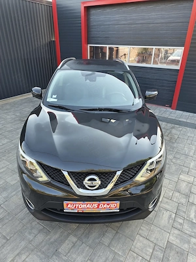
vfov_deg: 73.9
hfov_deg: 58.9
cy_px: 131
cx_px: 98
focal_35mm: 23
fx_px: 174
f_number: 1.7
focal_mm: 6.3
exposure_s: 1/61.5
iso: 20
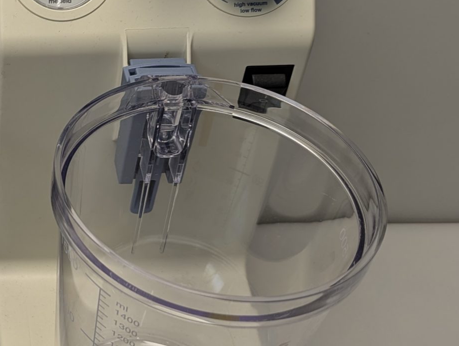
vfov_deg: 22.0
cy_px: 164
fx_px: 890
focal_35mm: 67
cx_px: -73
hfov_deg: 26.2
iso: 60
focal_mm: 6.81
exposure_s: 1/100
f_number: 1.85
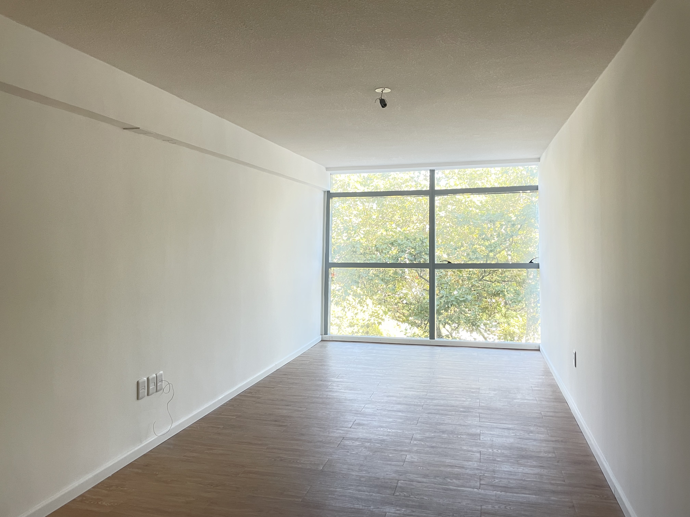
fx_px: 518
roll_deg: +0.9
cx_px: 345
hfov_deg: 67.3
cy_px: 258
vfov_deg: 53.1
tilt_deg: -0.9
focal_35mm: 26
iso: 125
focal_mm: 4.2
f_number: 1.6
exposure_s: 1/99
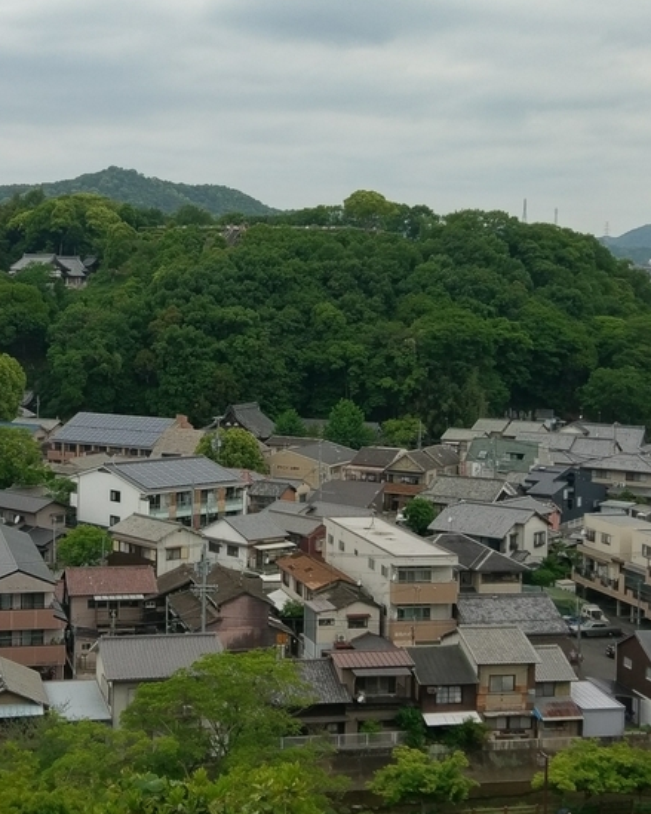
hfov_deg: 39.9
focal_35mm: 37
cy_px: 372
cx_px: 251
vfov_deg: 49.0
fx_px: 891
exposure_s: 1/1412
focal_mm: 4.58
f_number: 1.8
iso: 100
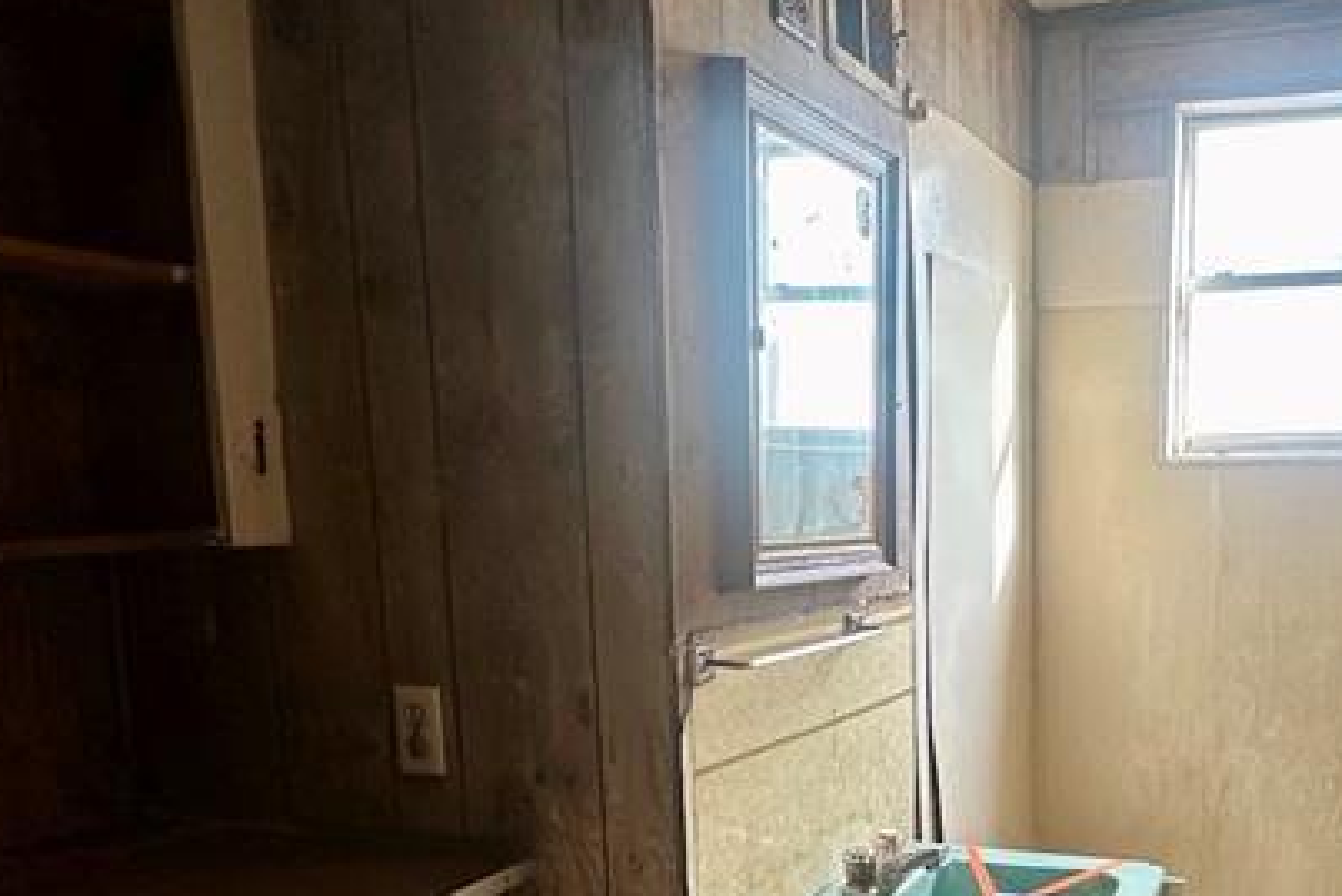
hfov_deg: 50.3
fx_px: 1380
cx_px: 962
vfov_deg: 34.9
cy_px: 709
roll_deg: +0.1
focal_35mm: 37
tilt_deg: -9.5
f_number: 2.2
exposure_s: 1/99
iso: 125
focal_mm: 2.22
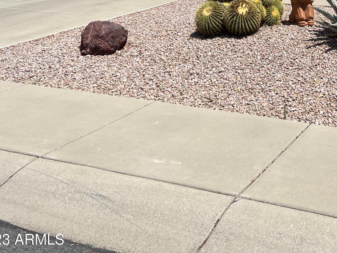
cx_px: 326
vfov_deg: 25.7
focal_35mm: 54
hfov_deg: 33.0
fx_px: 526
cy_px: 1
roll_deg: -1.4
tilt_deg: -6.7
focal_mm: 5.7
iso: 50
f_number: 1.5
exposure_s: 1/5587
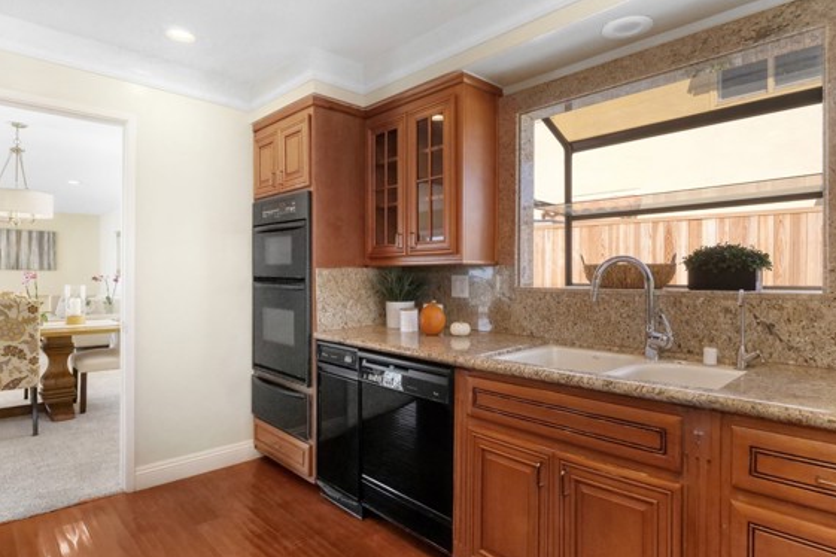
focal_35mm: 19
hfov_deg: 86.9
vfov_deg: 64.5
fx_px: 441
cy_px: 284
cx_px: 426
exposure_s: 1/160
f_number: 8
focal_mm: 8
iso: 3200
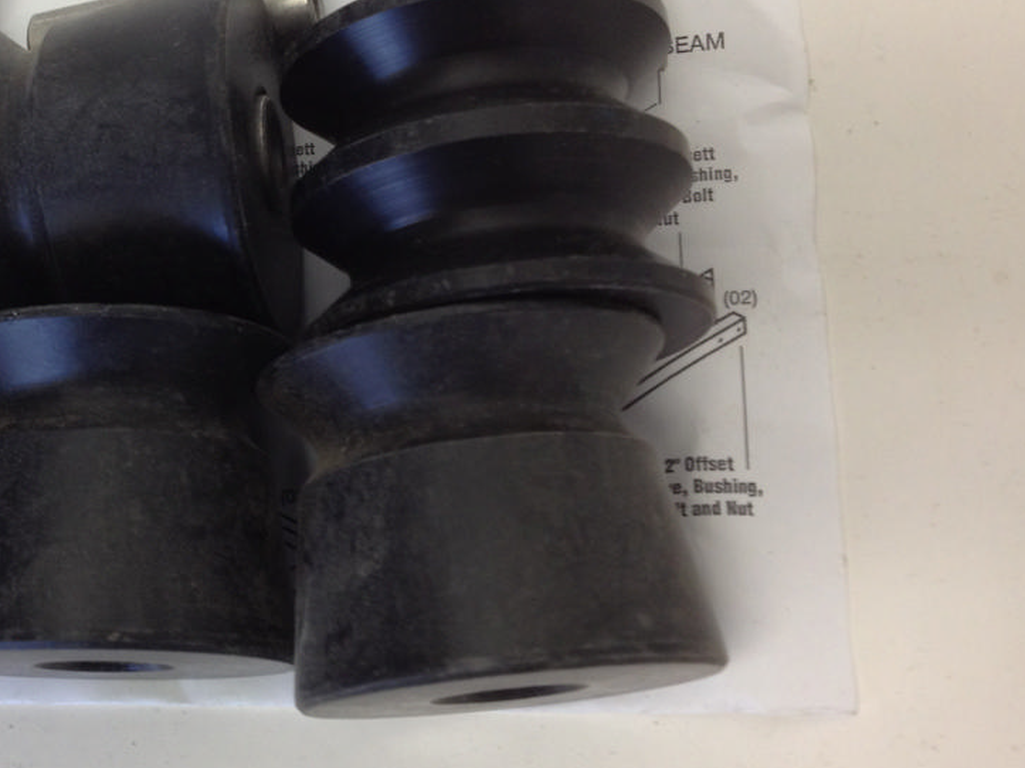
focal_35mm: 62
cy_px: 302
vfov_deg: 23.6
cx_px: 135
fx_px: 1836
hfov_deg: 30.1
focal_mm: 4.28
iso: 80
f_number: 2.4
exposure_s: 1/20
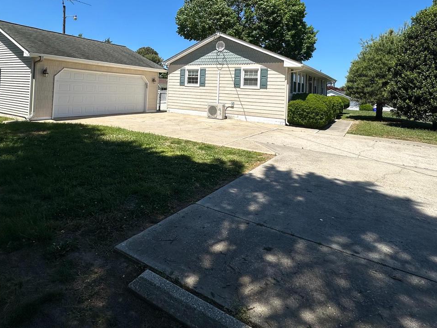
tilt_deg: +2.6
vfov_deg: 60.1
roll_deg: -3.0
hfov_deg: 78.9
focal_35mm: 21
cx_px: 205
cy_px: 83
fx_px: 265
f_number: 2.2
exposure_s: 1/2817
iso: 50
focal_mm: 2.22
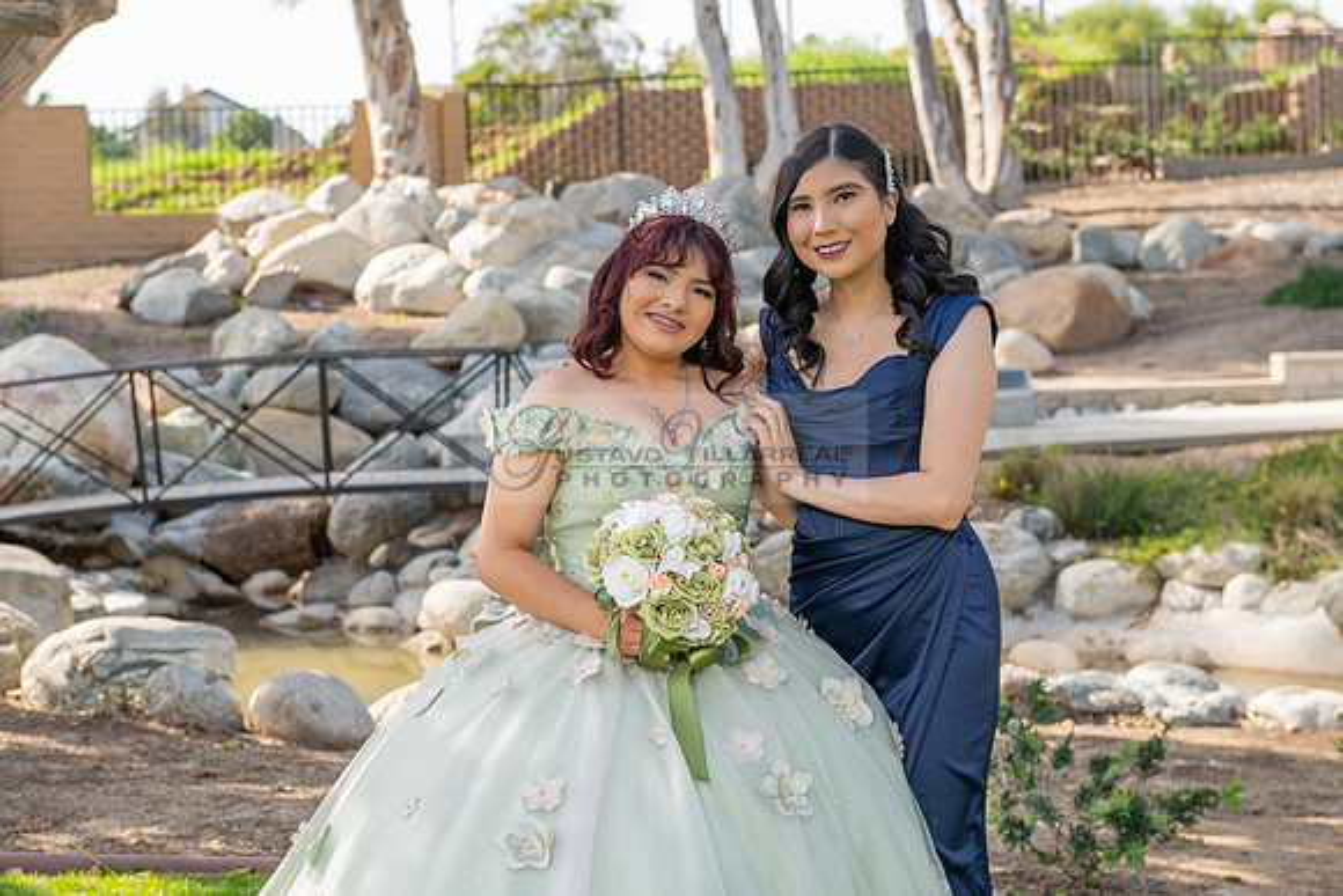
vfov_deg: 19.5
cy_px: 448
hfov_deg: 28.8
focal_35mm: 70
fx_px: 2612
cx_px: 672
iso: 200
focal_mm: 70
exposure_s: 1/320
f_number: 5.6
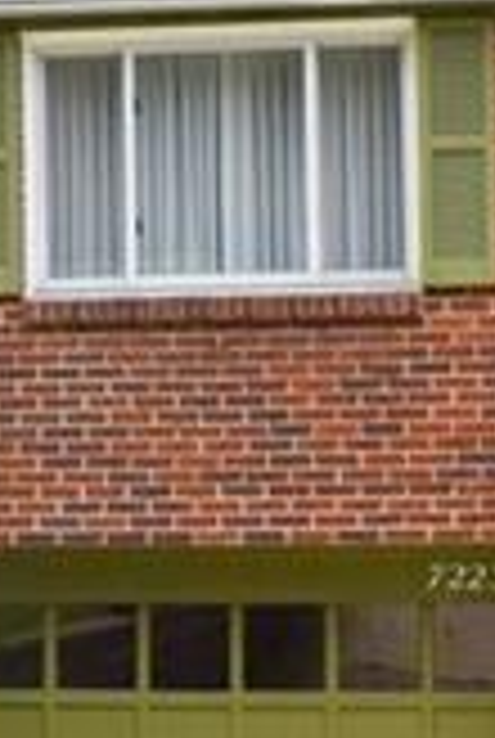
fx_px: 3747
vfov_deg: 11.2
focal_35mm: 182
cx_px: 216
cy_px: 180
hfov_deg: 7.6
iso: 1600
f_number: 14
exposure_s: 1/800
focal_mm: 25
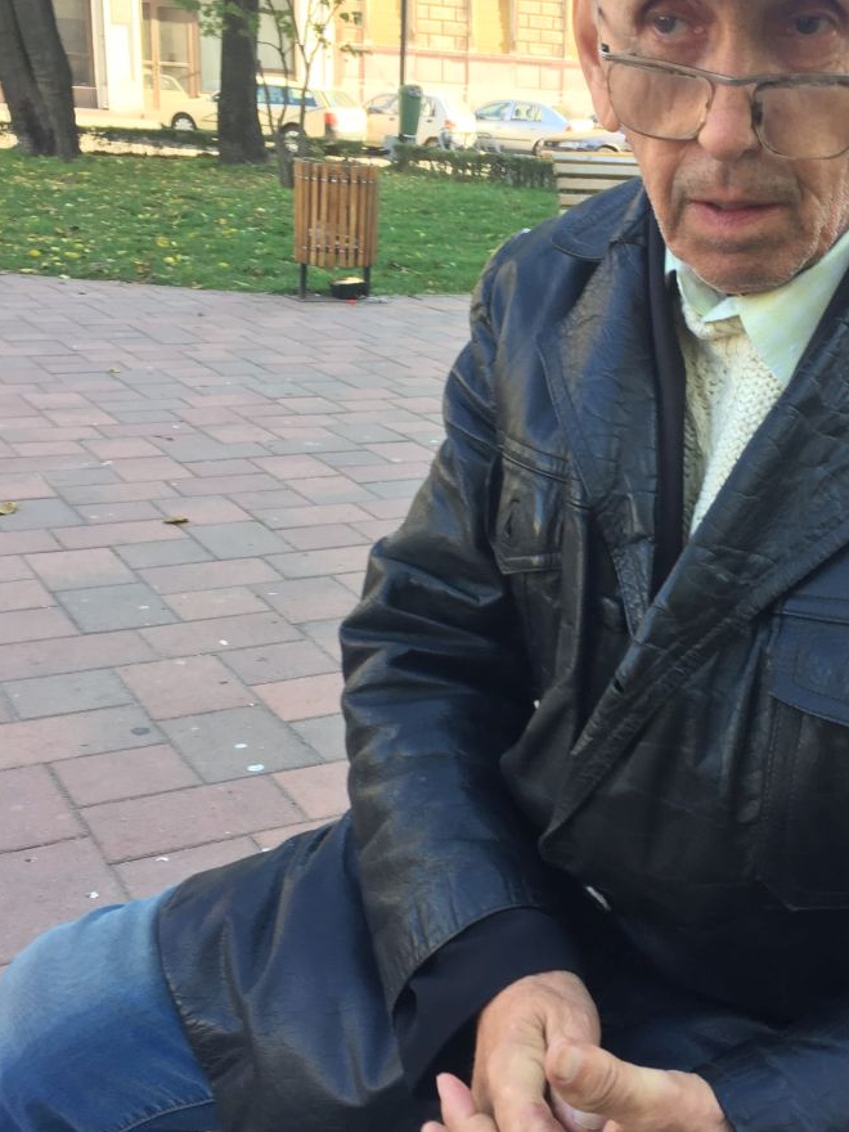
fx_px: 1472
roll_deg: -1.8
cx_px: 634
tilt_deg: -17.2
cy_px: 587
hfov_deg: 31.6
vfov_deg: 42.1
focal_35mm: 45
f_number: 2.2
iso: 40
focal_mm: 4.15
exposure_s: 1/100
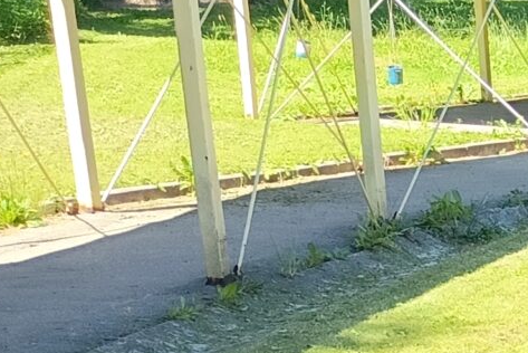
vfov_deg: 9.8
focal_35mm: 135
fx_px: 1981
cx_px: 1413
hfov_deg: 11.4
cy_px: 540
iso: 50
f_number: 1.7
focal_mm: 5.27
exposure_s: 1/117
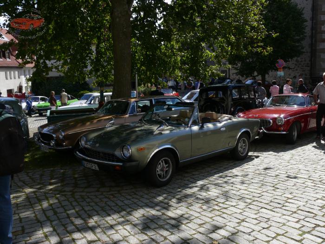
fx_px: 329
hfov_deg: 52.6
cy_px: 122
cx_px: 162
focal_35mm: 35
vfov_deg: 40.7
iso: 100
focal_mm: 7.4
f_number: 5.6
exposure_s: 1/400
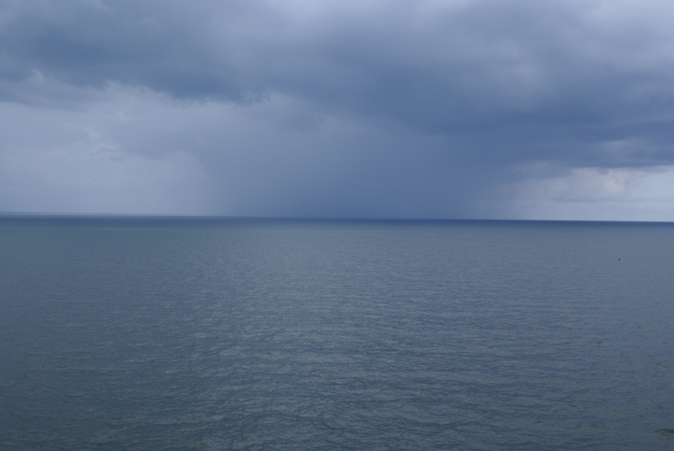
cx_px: 337
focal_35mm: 42
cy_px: 226
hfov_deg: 46.3
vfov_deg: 32.0
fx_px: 787
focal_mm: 28
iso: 100
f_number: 9
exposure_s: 1/160
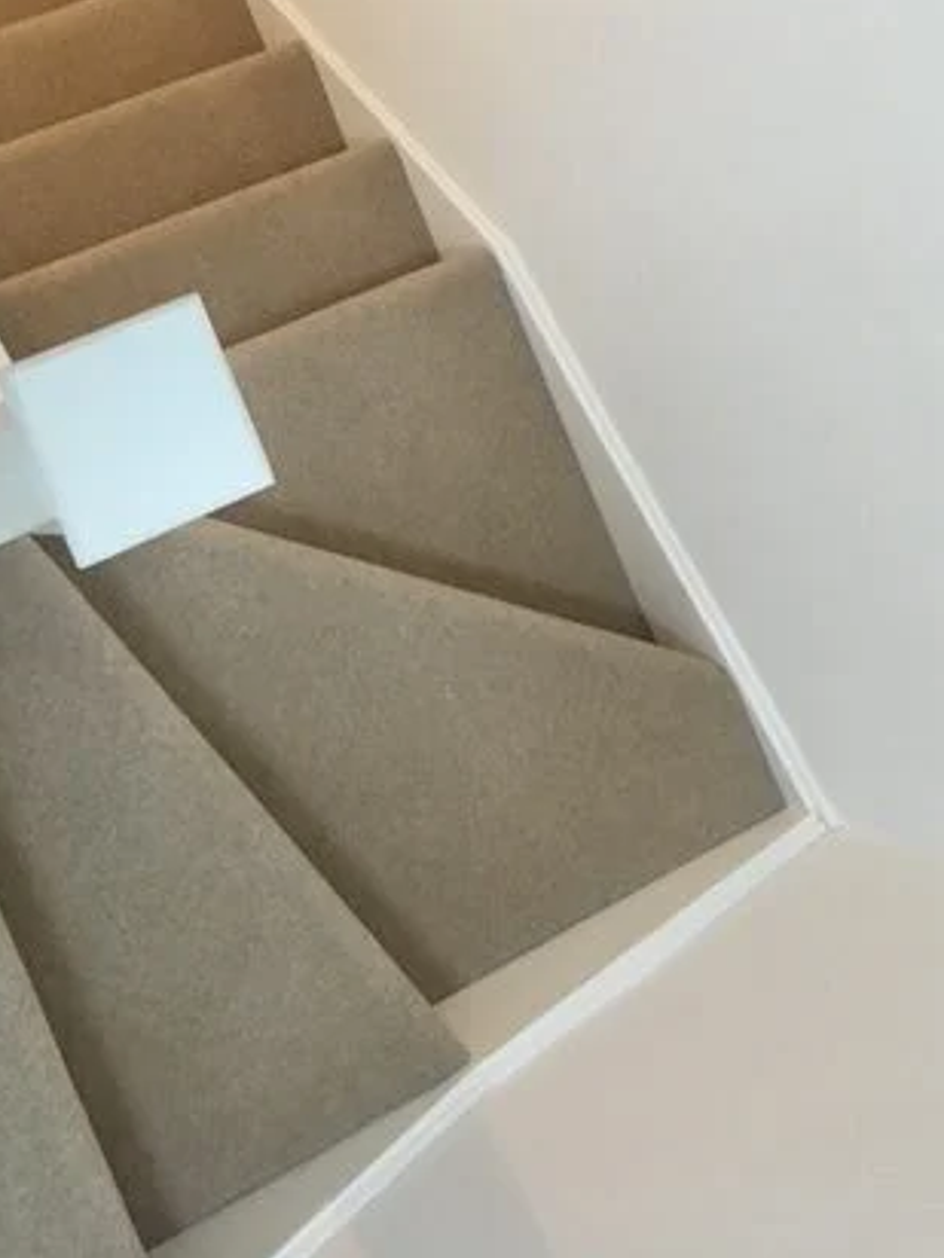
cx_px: 312
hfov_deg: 31.9
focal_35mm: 45
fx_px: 1636
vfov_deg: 41.5
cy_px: 406
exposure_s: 1/30
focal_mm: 4.15
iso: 160
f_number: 2.2
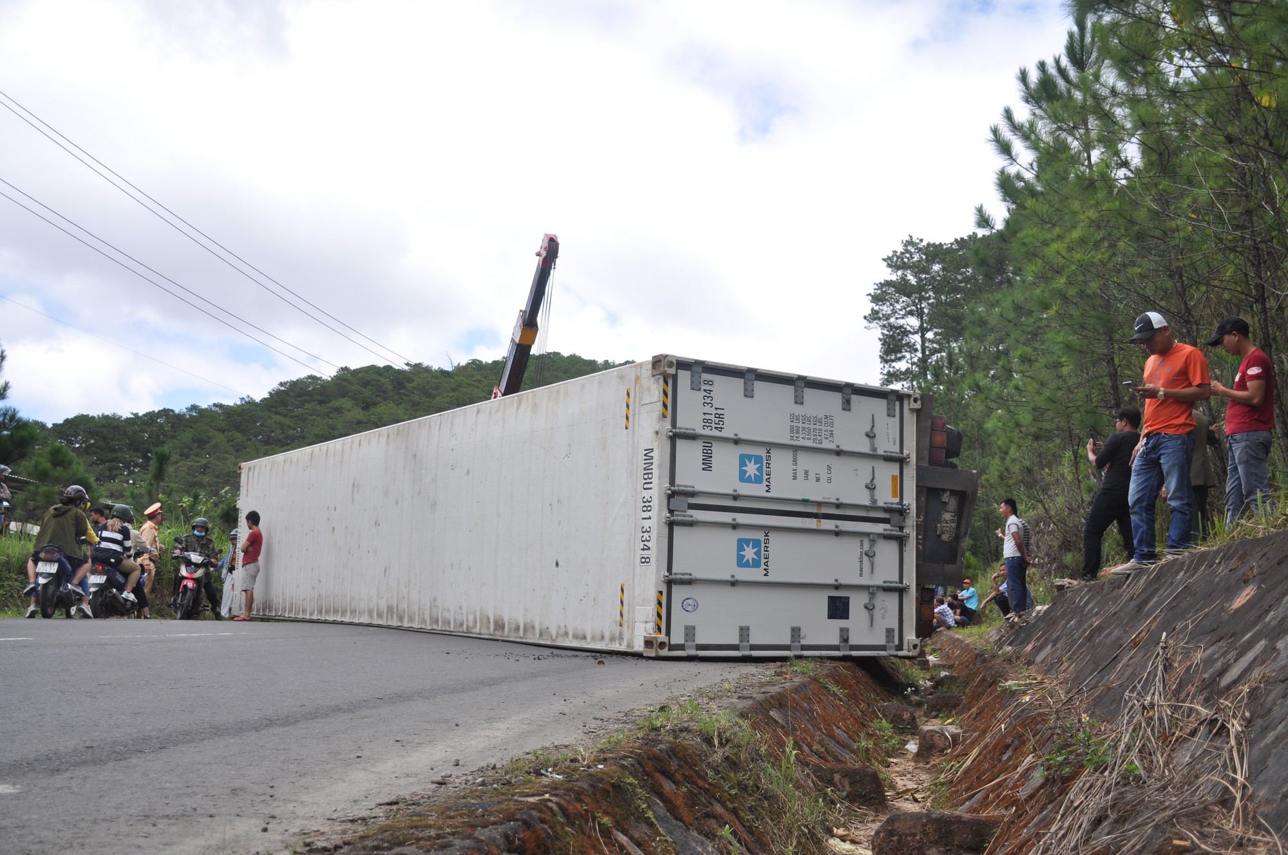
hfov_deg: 53.2
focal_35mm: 36
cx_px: 644
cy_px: 428
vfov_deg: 36.8
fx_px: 1286
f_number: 3.8
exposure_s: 1/1000
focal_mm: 24
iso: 200
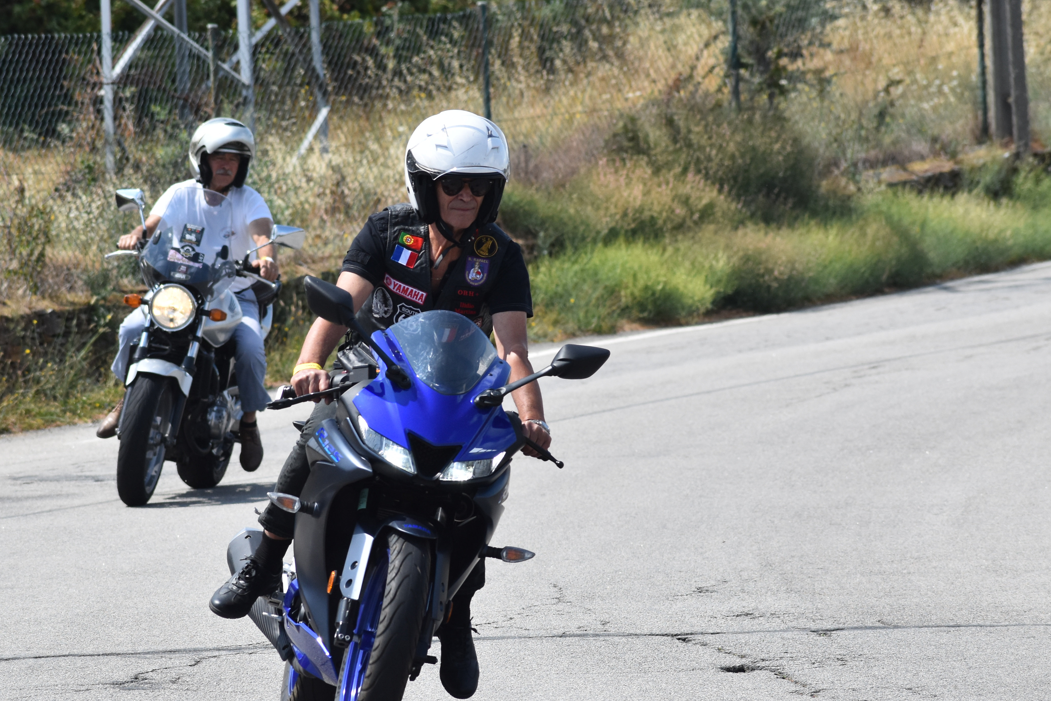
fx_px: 8545
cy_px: 333
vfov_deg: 4.7
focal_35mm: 293
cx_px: 416
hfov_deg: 7.0
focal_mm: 135
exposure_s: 1/1600
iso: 400
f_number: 6.3
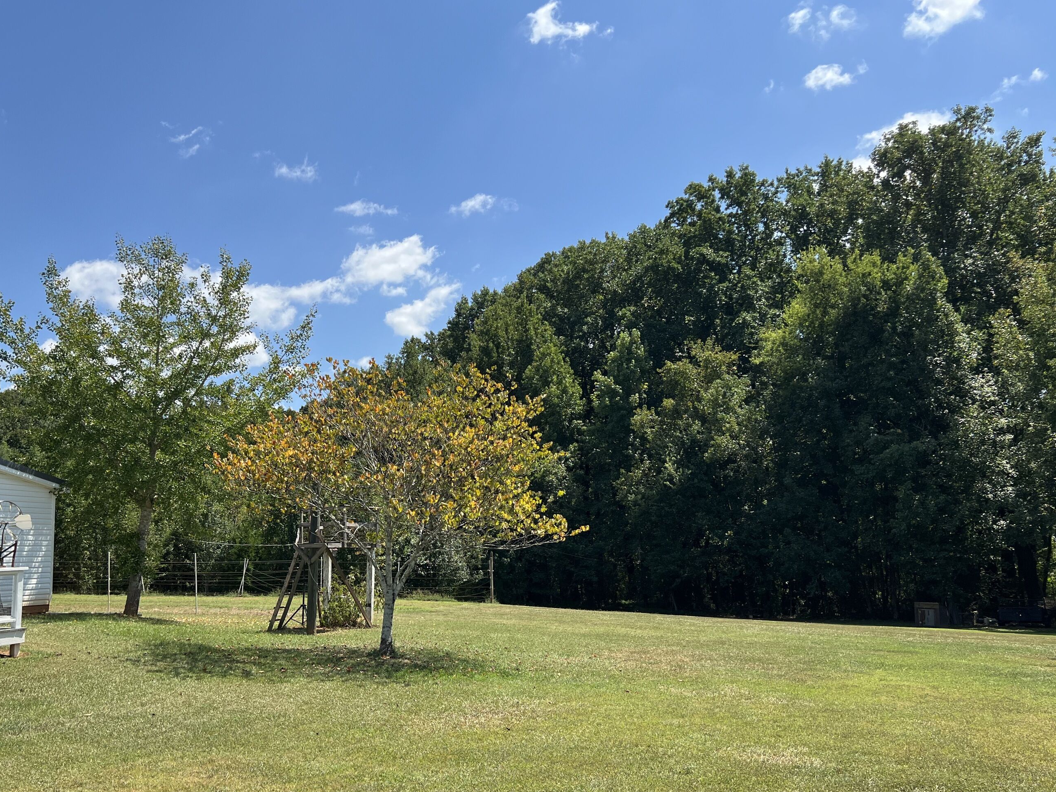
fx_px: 946
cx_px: 438
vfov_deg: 45.3
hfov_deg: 58.0
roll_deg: +0.0
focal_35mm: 31
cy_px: 459
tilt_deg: +6.0
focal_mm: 5.7
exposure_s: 1/3257
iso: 50
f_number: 1.5
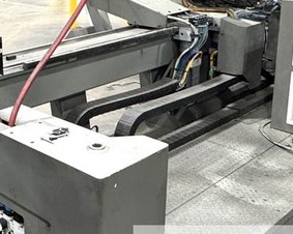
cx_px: 39
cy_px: 64
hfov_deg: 31.3
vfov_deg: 25.9
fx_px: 503
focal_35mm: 58
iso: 400
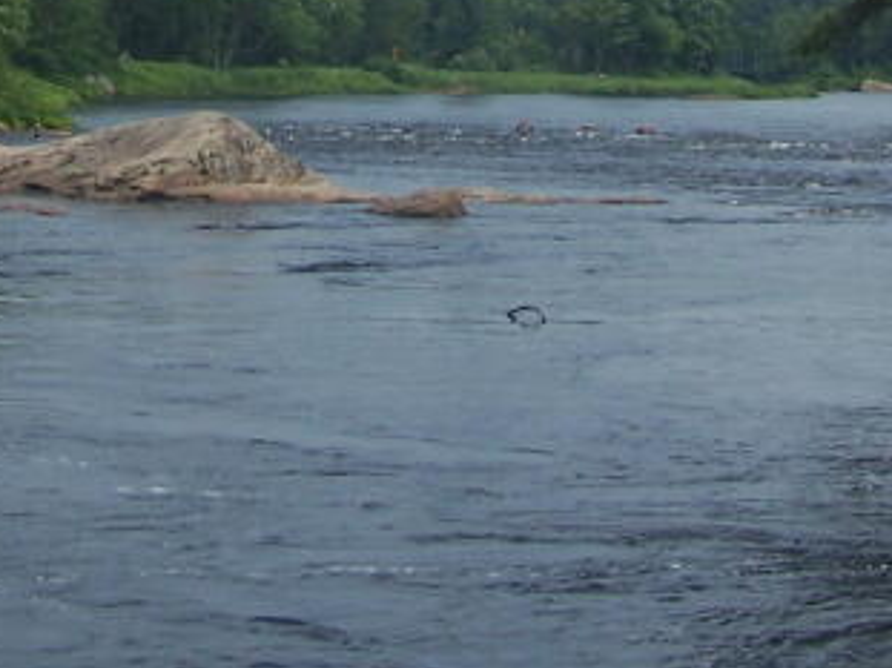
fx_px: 3220
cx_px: 393
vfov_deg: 11.5
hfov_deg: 15.8
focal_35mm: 125
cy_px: -272
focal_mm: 6.3
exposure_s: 1/1000
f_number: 4
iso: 80
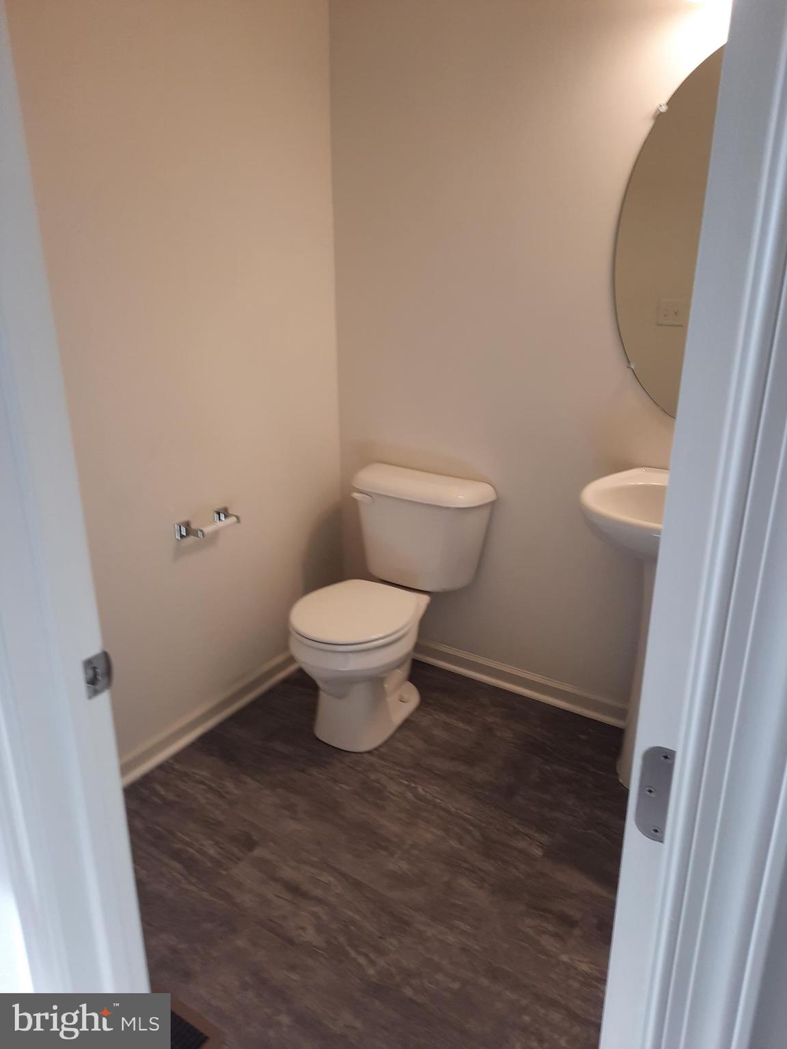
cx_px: 394
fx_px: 758
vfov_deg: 69.4
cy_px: 524
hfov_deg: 54.9
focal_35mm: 25
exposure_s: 1/60
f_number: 2
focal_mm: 4.6
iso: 64
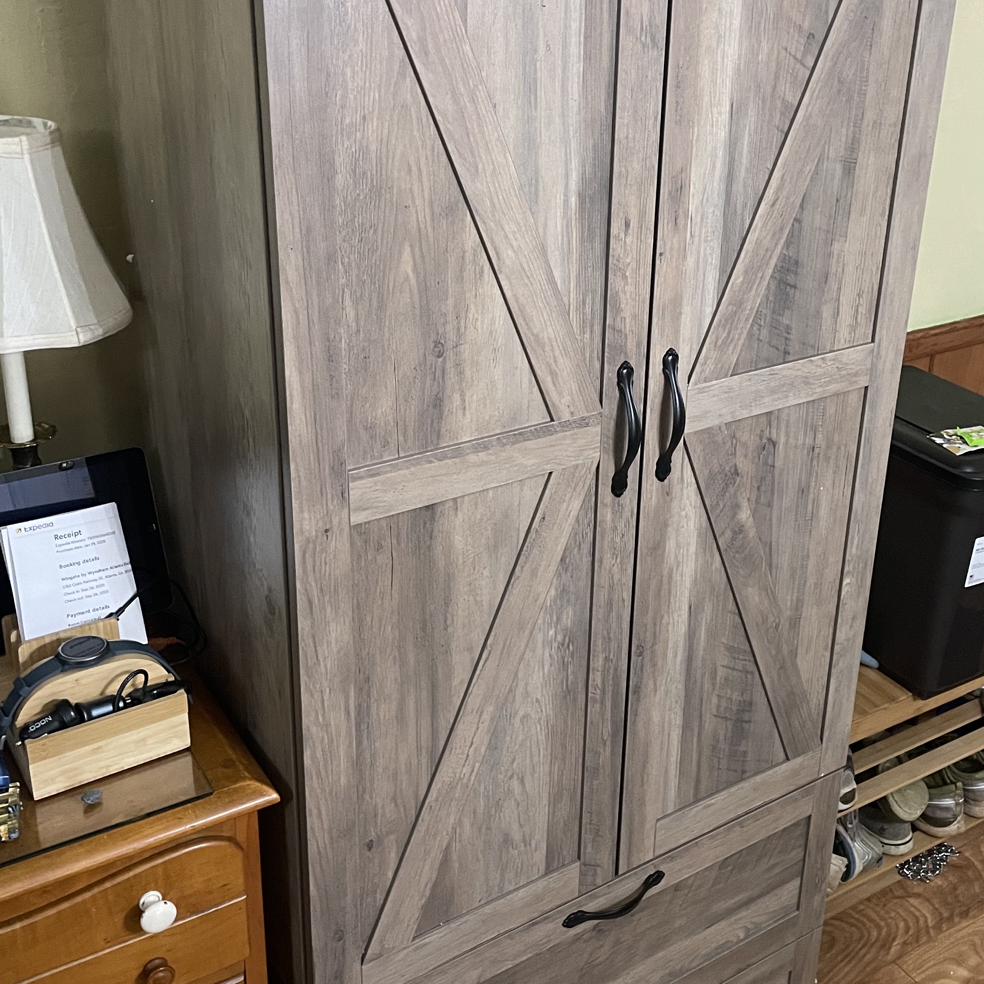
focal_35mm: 41
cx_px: 589
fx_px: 1319
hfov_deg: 40.7
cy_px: 430
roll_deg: -1.4
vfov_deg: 40.9
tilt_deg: -23.2
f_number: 1.6
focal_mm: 4.2
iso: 400
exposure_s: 1/60
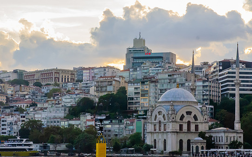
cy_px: 84
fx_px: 844
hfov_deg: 17.0
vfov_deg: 10.6
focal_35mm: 123
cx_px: 127
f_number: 10
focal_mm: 75
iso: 2500
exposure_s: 1/1600
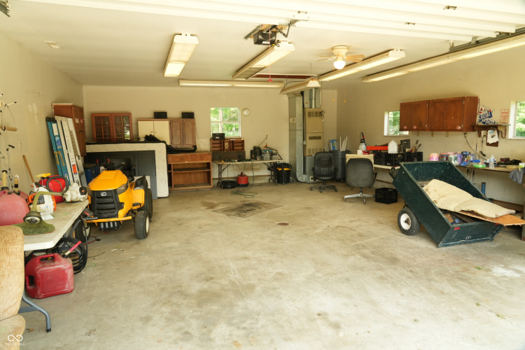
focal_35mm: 24
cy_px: 175
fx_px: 350
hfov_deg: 73.7
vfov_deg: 53.1
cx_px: 262
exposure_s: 1/125
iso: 1600
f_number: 8
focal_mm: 24
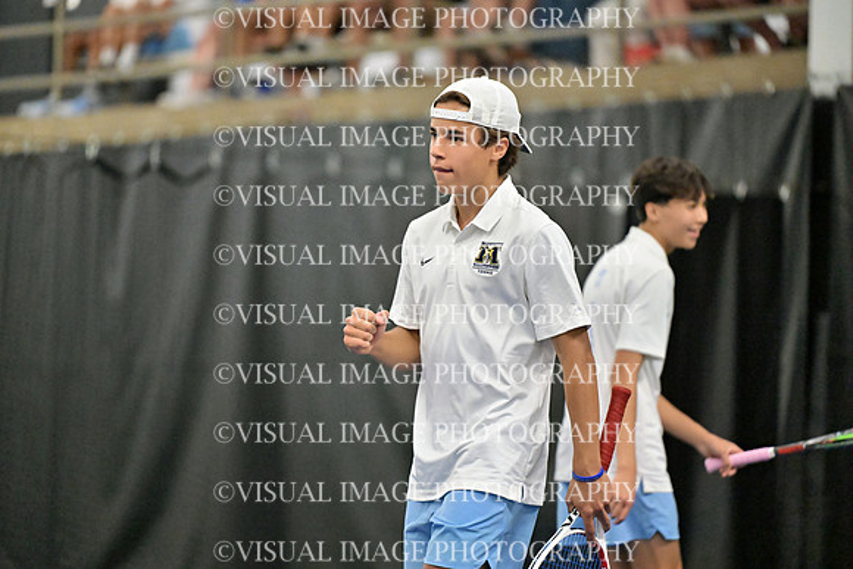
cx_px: 426
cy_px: 284
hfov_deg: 10.3
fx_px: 4740
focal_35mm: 200
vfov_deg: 6.9
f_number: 2.8
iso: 8000
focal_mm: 200
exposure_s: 1/1000
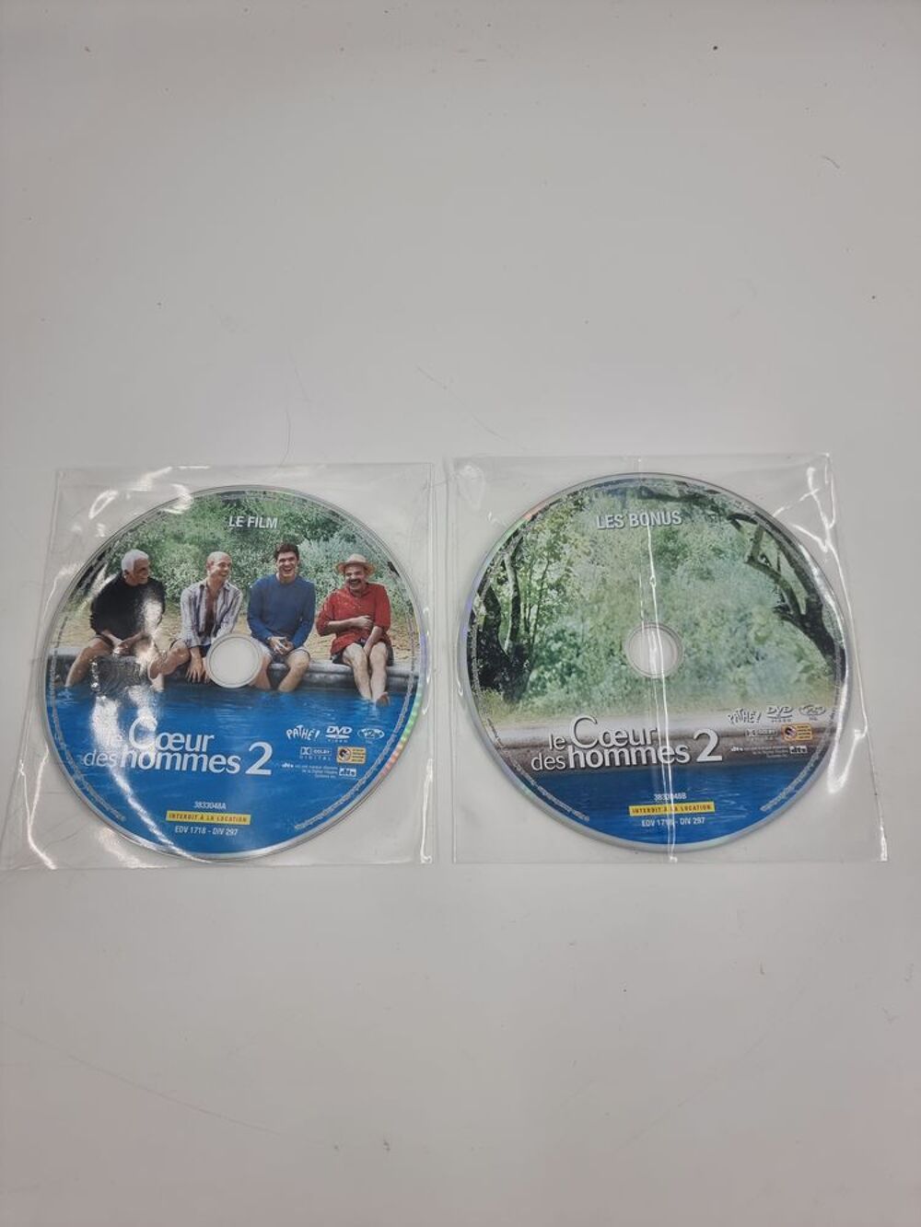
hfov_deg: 56.8
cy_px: 614
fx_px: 851
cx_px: 460
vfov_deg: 71.6
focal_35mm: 24
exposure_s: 1/160
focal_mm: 6.7
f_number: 1.8
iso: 50
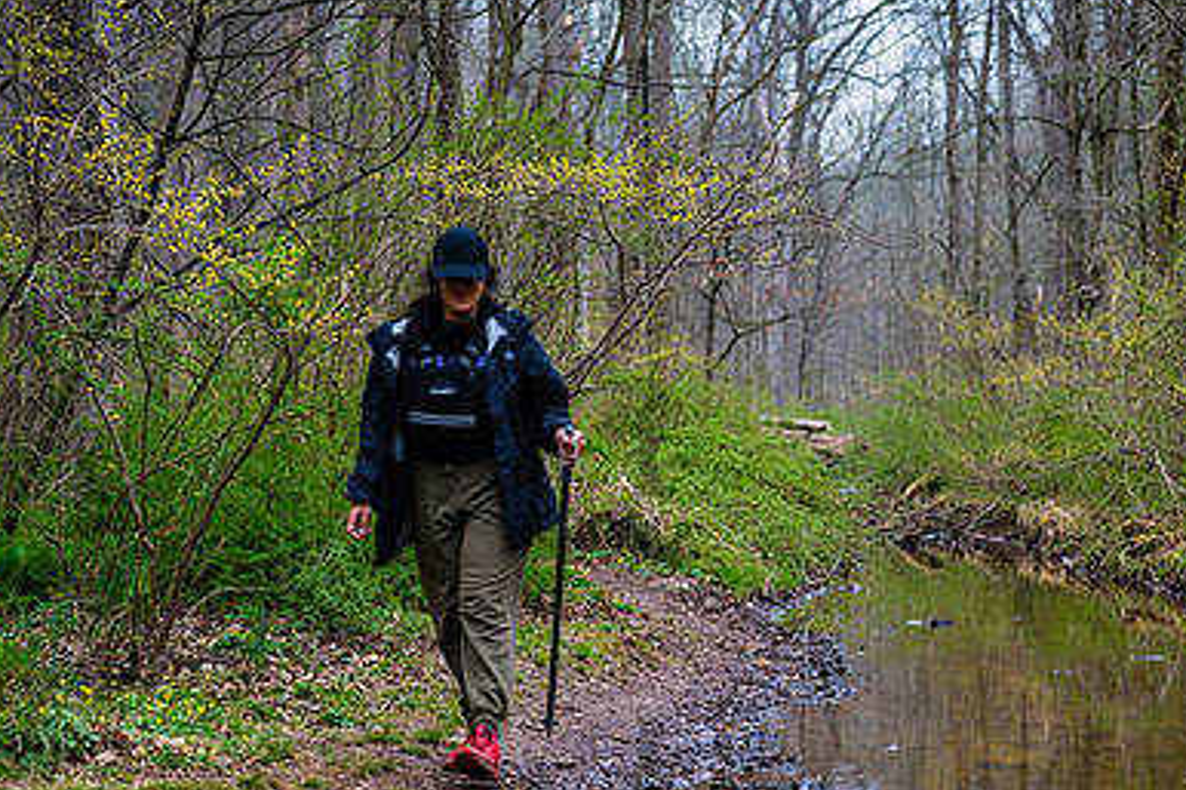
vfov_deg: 15.0
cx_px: 648
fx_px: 2997
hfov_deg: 22.4
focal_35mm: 91
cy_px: 418
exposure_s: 1/160
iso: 400
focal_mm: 60
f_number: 3.2
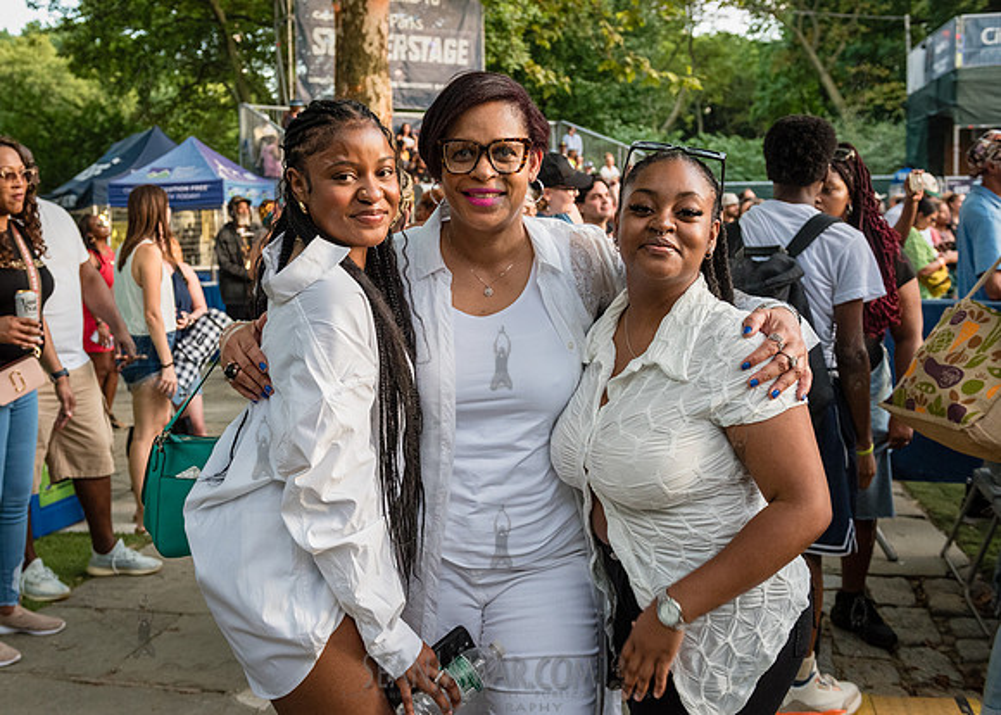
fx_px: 1111
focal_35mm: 39
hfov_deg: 48.3
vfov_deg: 35.6
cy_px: 303
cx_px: 410
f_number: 3.5
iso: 2000
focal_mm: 32
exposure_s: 1/125
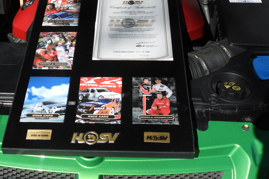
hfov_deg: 33.7
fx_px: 441
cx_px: 93
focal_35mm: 59
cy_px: 37
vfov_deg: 22.7
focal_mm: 7.1
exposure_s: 1/1250
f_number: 3.2
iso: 100
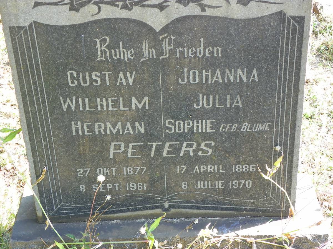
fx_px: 683
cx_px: 166
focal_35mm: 71
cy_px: 124
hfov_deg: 27.4
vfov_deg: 20.7
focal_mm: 12.6
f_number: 3.5
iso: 64
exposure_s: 1/60
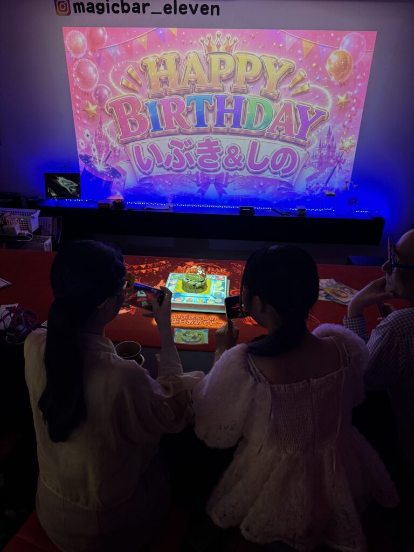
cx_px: 207
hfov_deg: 56.8
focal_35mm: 24
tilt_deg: -26.7
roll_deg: -1.9
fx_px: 383
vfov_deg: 71.6
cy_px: 276
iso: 200
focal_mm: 6.76
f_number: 1.78
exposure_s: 1/95
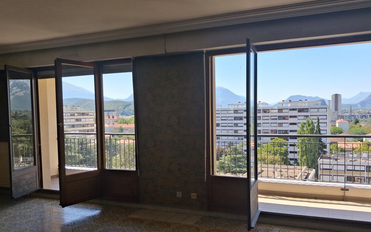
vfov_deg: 38.2
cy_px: 140
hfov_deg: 58.1
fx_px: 334
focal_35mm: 33
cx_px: 192
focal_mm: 4
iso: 20
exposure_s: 1/274
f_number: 1.8
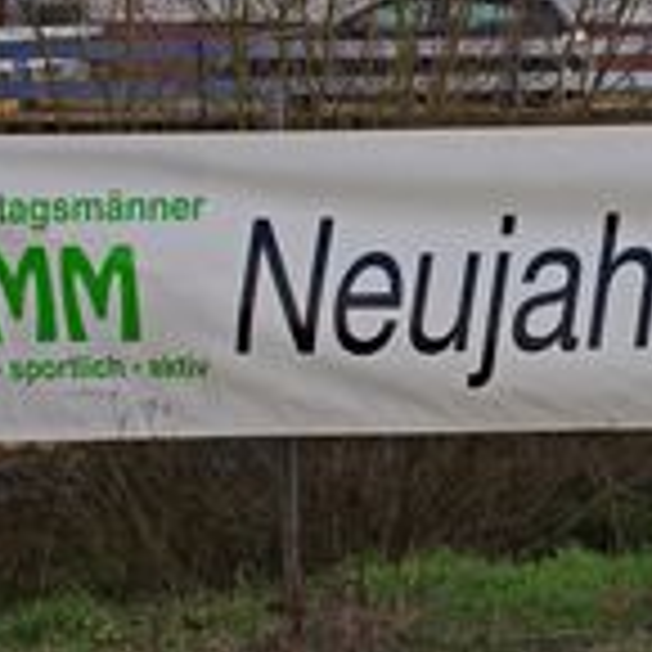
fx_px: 2451
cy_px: 281
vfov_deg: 15.1
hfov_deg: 14.7
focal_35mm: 115
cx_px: 773
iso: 200
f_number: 5.6
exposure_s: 1/200
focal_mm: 33
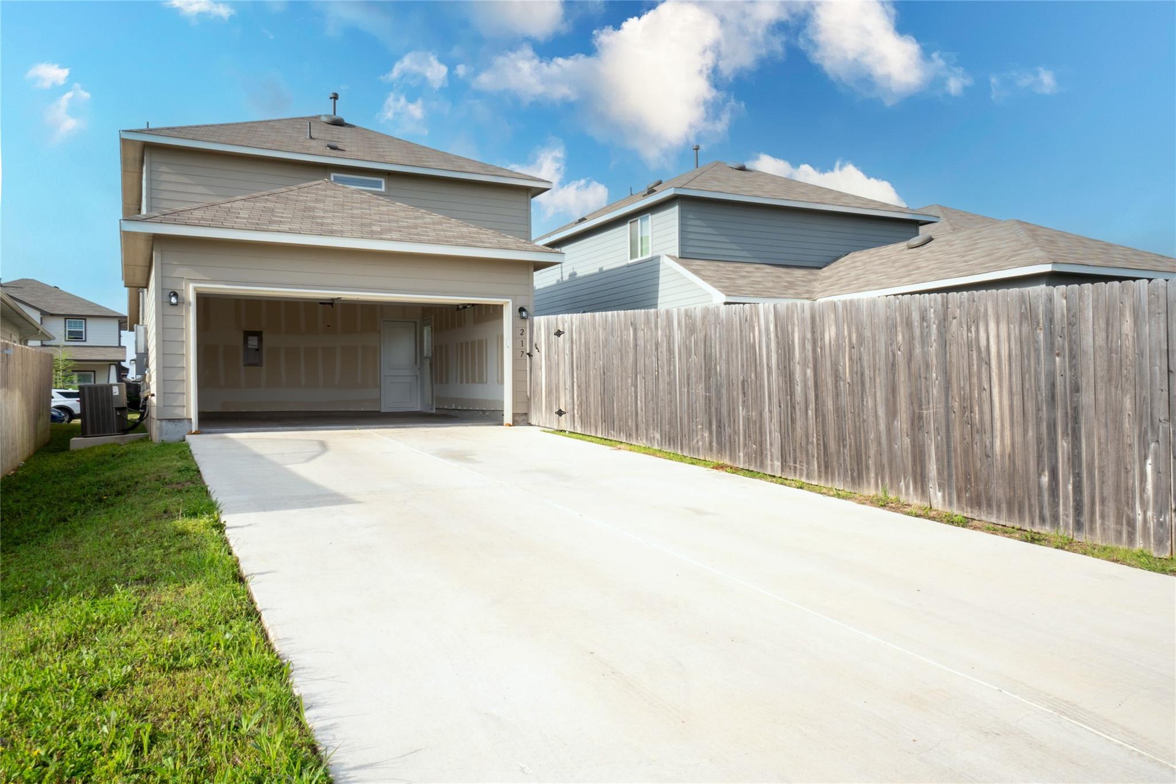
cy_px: 392
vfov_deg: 47.9
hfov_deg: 67.4
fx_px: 882
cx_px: 588
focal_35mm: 27
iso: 100
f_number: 18
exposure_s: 1/60
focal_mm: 18
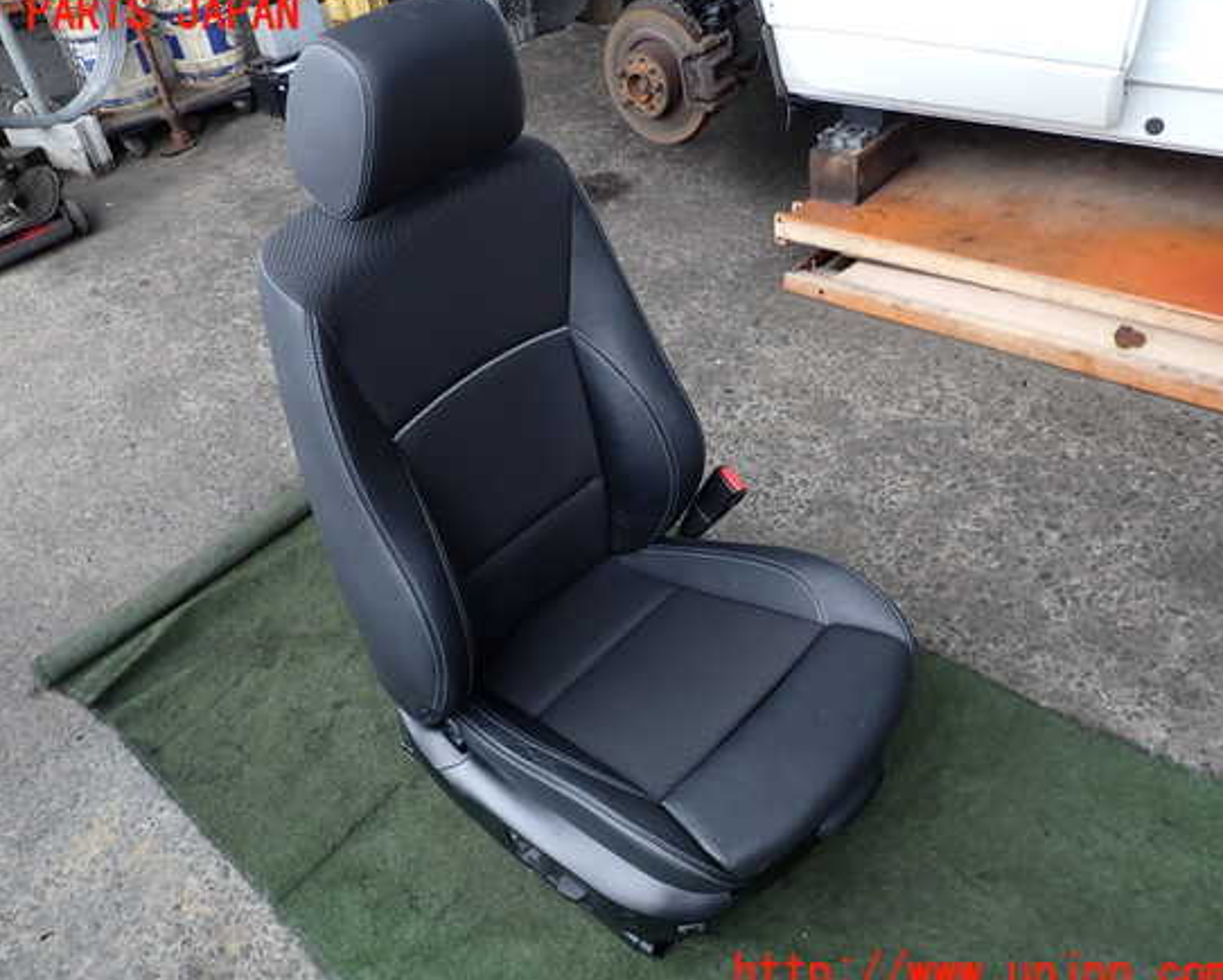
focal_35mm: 27
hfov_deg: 64.0
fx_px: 978
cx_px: 566
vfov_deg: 53.2
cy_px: 495
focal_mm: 4.5
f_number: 2.8
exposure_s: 1/80
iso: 100
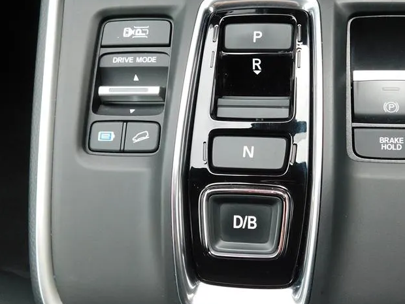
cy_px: 177
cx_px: 260
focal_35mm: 38
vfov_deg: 37.6
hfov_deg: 48.4
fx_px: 445
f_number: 3
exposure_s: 1/100
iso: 125
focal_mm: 4
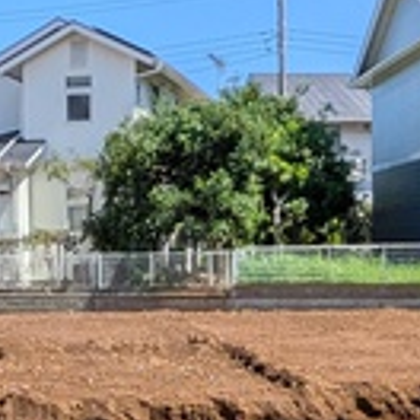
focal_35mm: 89
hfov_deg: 19.2
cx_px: 54
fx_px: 1222
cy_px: 331
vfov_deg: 19.3
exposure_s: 1/1852
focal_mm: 1.83
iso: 51
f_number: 2.2
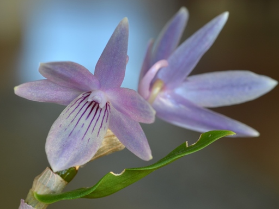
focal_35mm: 162
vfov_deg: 9.2
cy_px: 112
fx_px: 1306
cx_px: 135
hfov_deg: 12.2
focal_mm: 90
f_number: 14
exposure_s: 1/5
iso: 250
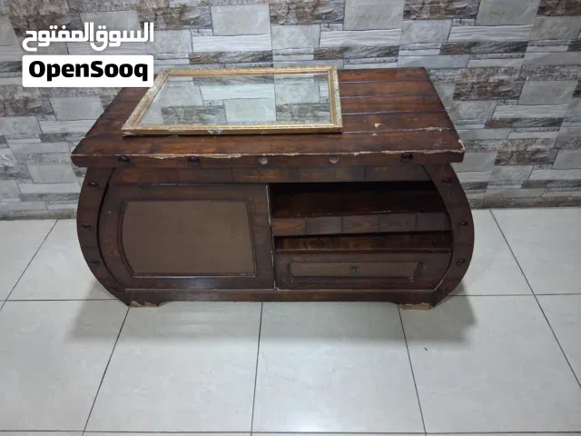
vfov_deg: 53.1
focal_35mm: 26
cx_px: 290
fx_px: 436
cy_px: 218
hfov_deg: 67.3
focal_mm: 3.98
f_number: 1.8
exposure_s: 1/25
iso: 640
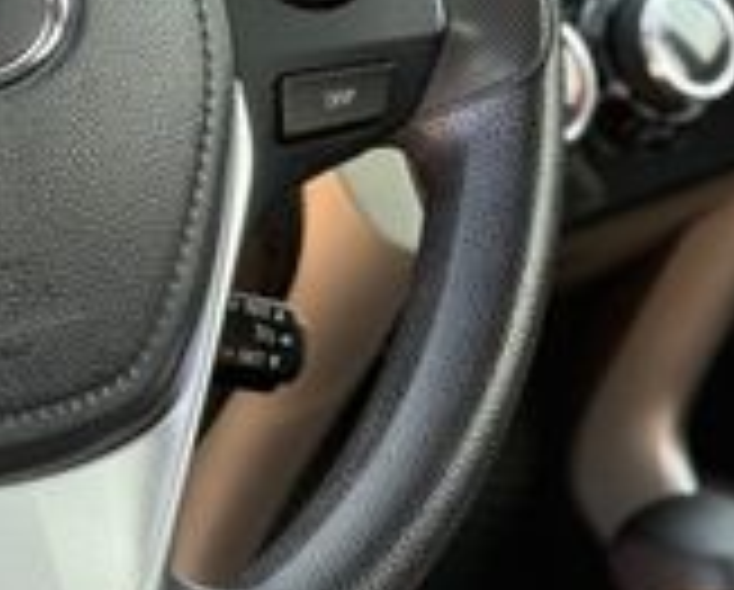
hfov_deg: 14.1
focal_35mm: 135
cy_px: 144
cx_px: 117
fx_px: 2938
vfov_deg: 11.4
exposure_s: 1/242
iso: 100
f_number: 1.78
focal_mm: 6.76
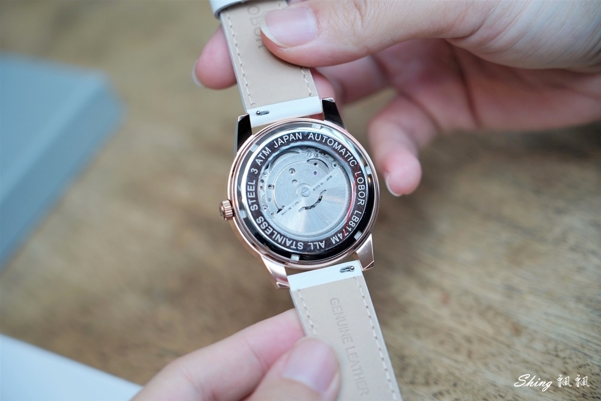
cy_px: 200
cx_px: 300
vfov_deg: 13.0
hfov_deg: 19.5
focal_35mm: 105
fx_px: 1753
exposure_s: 1/60
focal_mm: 105
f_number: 4
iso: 250
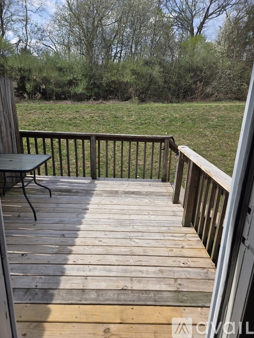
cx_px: 127
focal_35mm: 23
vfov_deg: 73.9
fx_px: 225
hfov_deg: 58.9
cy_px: 169
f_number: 1.8
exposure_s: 1/1297
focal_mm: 5.4
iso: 25
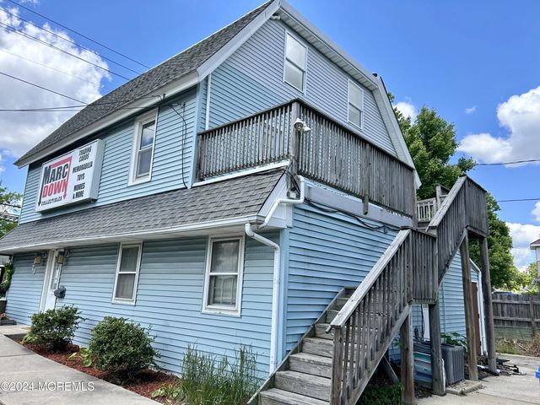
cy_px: 202
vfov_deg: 53.1
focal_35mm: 26
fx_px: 406
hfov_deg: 67.3
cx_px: 270
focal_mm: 5.7
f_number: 1.5
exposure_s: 1/1972
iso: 50
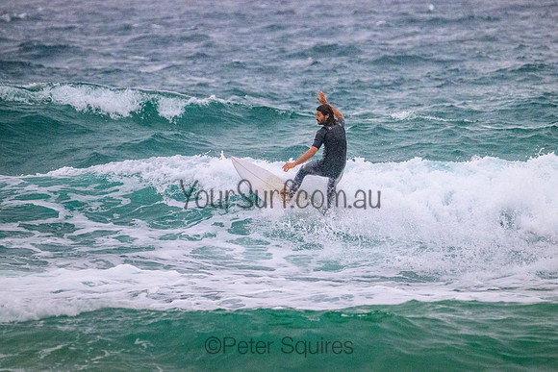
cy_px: 169
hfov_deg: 3.1
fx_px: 10370
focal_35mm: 669
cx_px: 311
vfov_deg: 2.1
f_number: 11
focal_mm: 600
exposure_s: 1/2000
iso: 9000
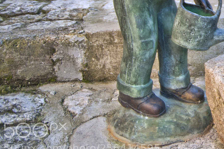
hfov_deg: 30.4
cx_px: 253
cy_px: -5
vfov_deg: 22.3
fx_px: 361
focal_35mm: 58
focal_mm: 16
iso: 100
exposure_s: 1/250
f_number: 2.8
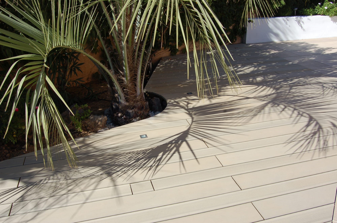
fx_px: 308
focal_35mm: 33
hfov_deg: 57.3
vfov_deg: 39.8
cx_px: 168
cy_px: 112
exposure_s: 1/250
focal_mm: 22
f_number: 10
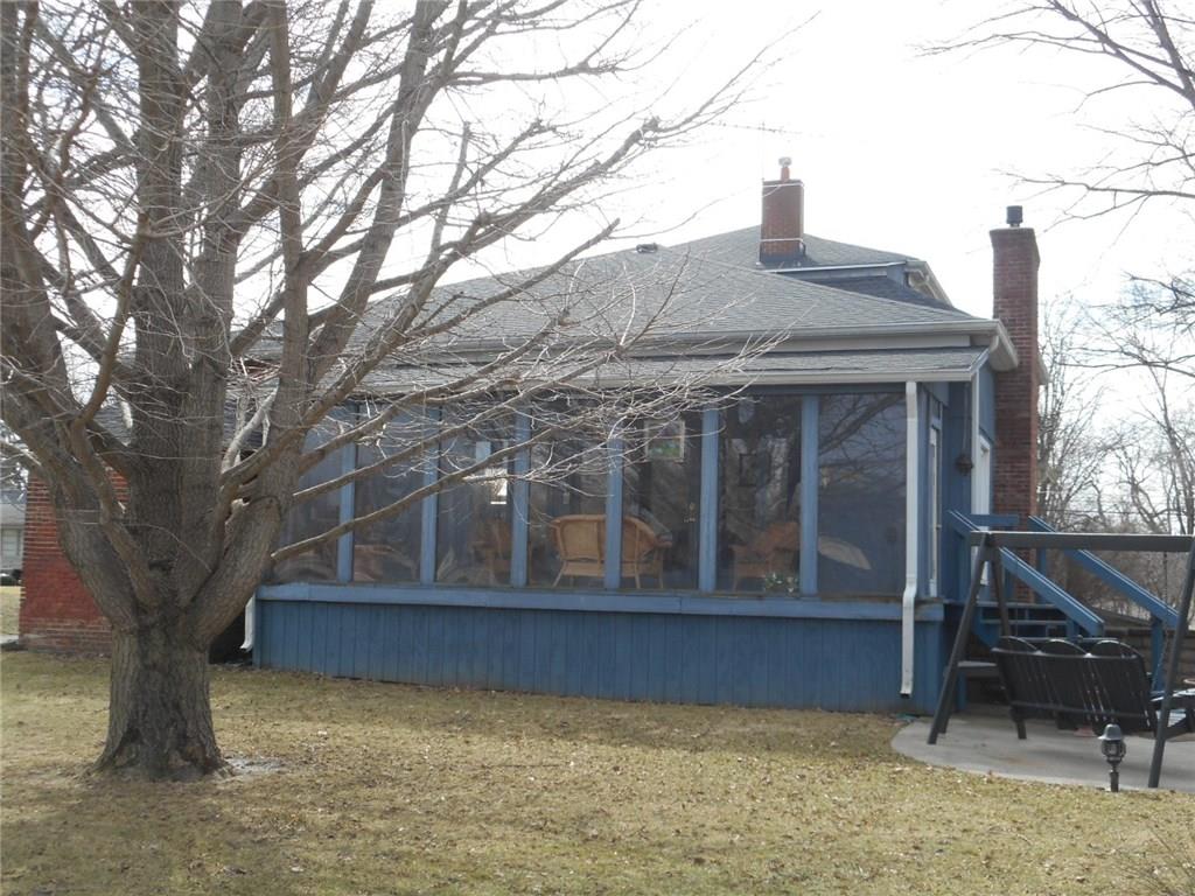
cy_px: 448
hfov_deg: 42.9
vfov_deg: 32.9
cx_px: 598
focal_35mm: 44
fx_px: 1519
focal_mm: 7.9
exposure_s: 1/160
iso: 80
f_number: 4.7
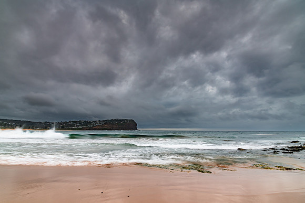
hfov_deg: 73.7
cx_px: 152
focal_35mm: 24
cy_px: 102
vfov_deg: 53.2
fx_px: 203
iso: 100
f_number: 9
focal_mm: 24
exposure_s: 1/1.67
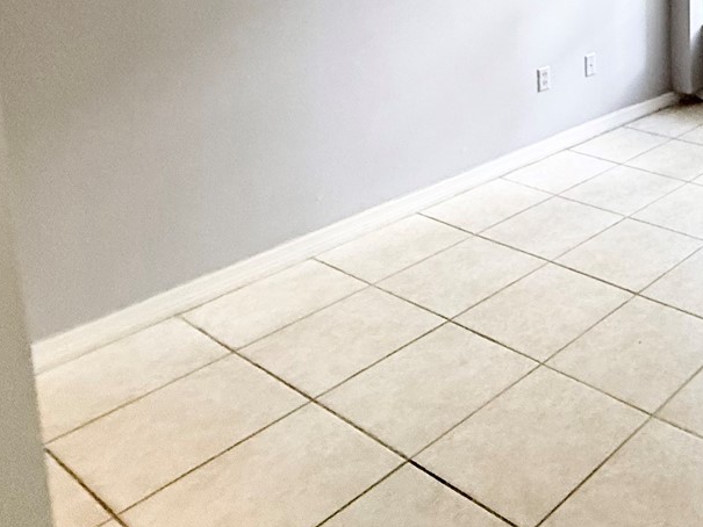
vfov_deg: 34.3
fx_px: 752
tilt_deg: -8.4
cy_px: -28
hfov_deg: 39.1
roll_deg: -1.2
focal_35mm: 37
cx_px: 808
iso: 500
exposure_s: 1/60
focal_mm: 2.22
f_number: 2.2
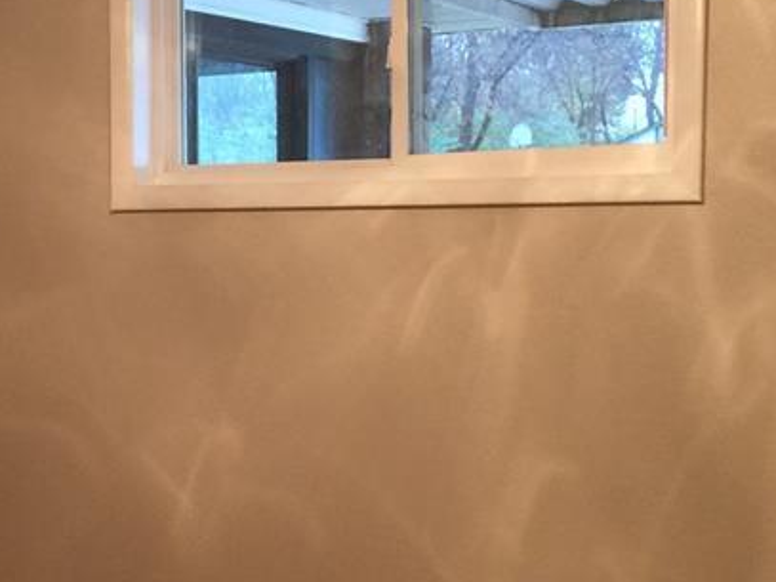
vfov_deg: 20.1
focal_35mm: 73
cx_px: 122
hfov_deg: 26.1
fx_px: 1636
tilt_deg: -5.3
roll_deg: -0.3
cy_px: 368
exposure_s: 1/15
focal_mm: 4.15
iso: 100
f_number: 2.2
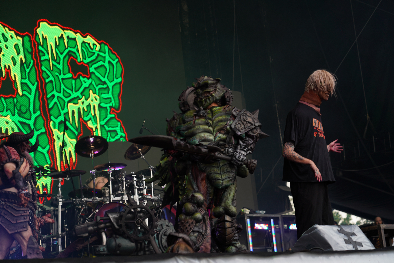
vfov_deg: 20.6
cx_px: 197
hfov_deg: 30.5
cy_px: 132
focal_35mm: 66
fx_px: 722
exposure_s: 1/80
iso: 100
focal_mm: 66
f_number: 4
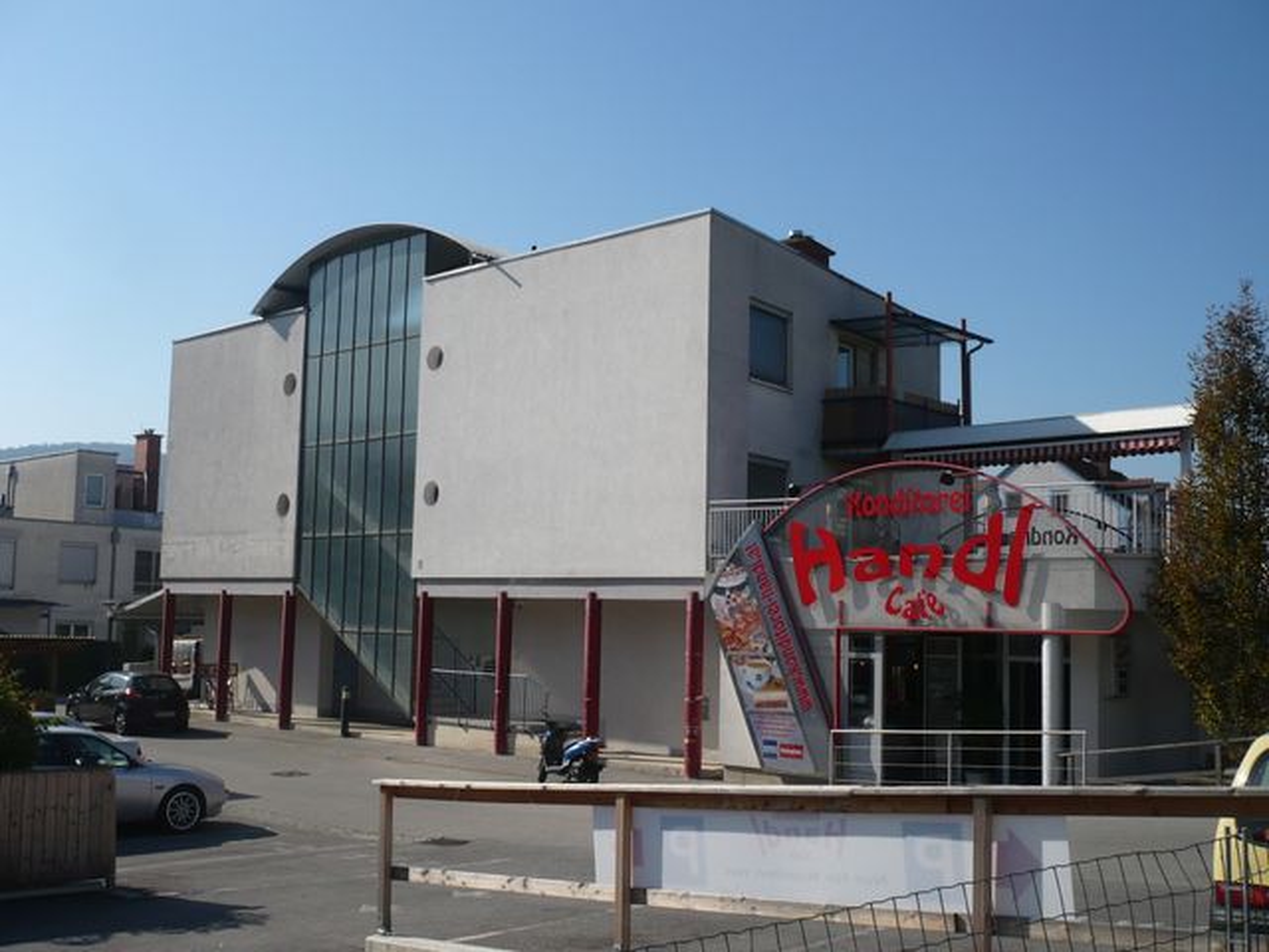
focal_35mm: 36
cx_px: 634
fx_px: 1320
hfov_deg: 51.4
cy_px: 476
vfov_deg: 39.7
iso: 100
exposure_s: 1/320
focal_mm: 5.8
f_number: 8
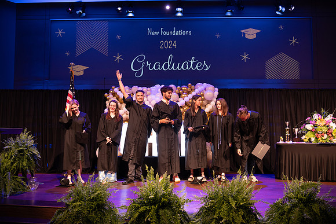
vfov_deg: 41.1
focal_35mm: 32
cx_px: 168
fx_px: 299
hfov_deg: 58.7
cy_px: 112
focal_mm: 32
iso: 1600
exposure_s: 1/200
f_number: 4
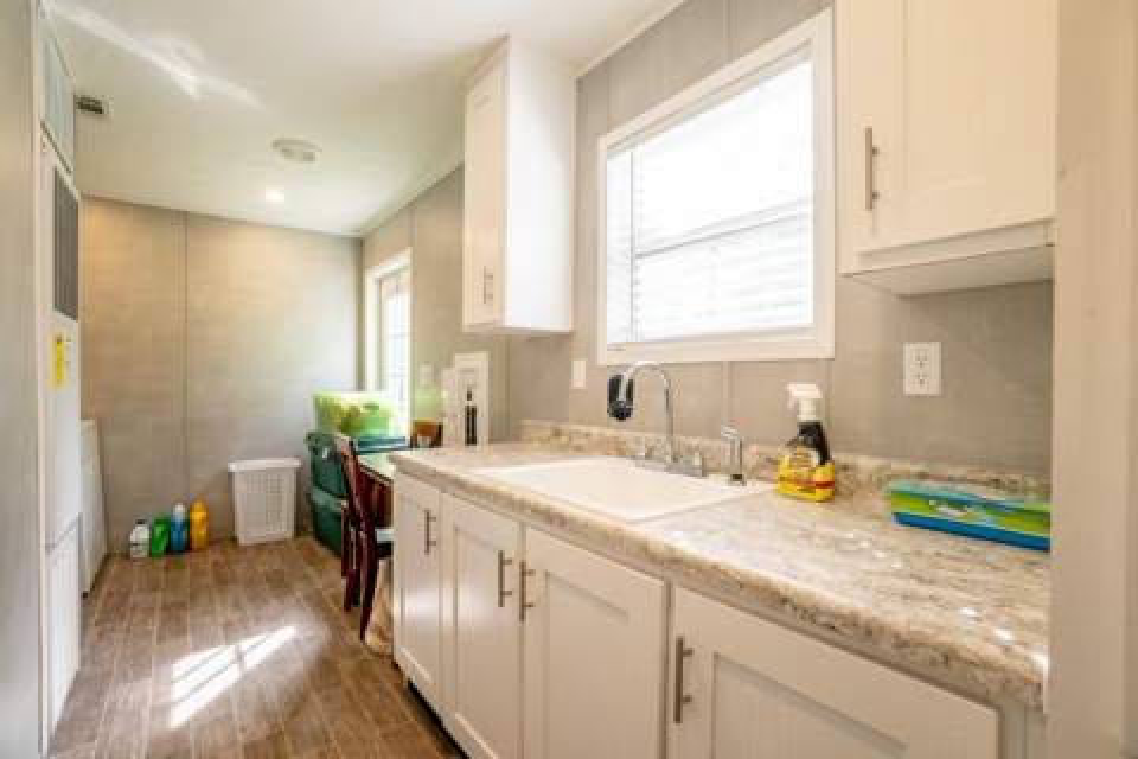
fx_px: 474
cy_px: 380
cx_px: 569
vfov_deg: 77.3
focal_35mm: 15
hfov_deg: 100.4
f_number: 8
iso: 100
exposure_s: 1/10
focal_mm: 10
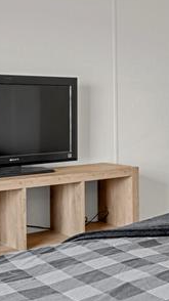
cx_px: 198
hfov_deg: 18.5
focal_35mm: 62
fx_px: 495
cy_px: 113
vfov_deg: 33.7
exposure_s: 1.6
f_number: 8
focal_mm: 17
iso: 250
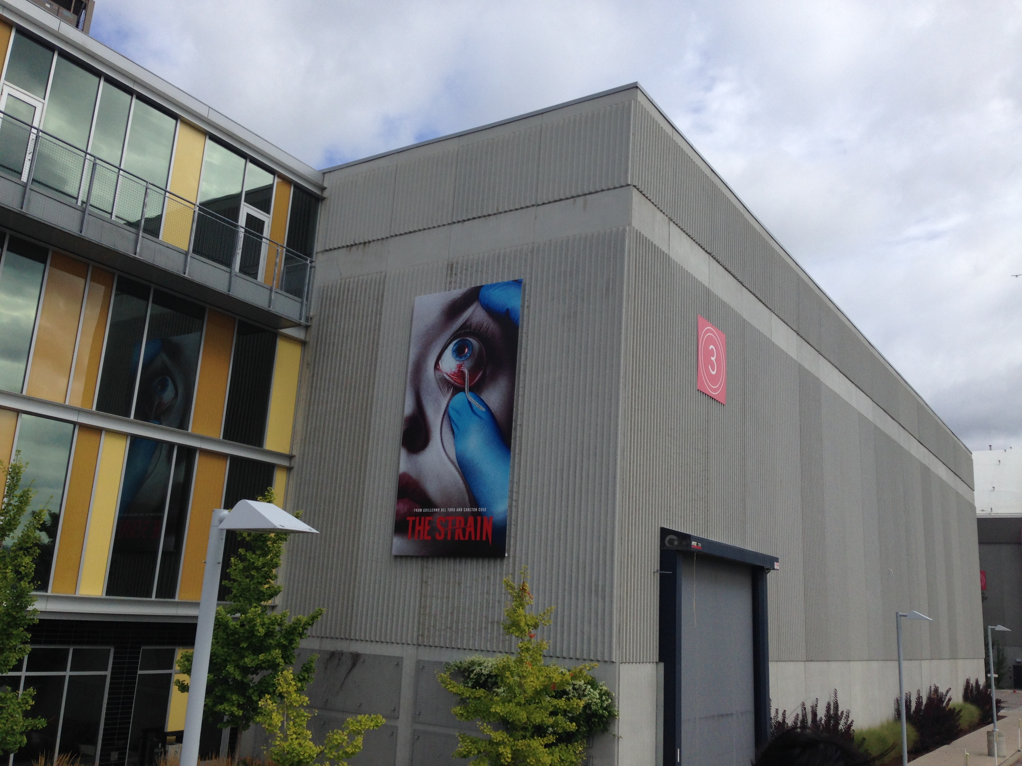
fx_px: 974
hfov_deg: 55.4
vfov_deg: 42.9
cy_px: 383
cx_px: 511
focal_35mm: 33
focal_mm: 4.12
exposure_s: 1/1938
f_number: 2.4
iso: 50
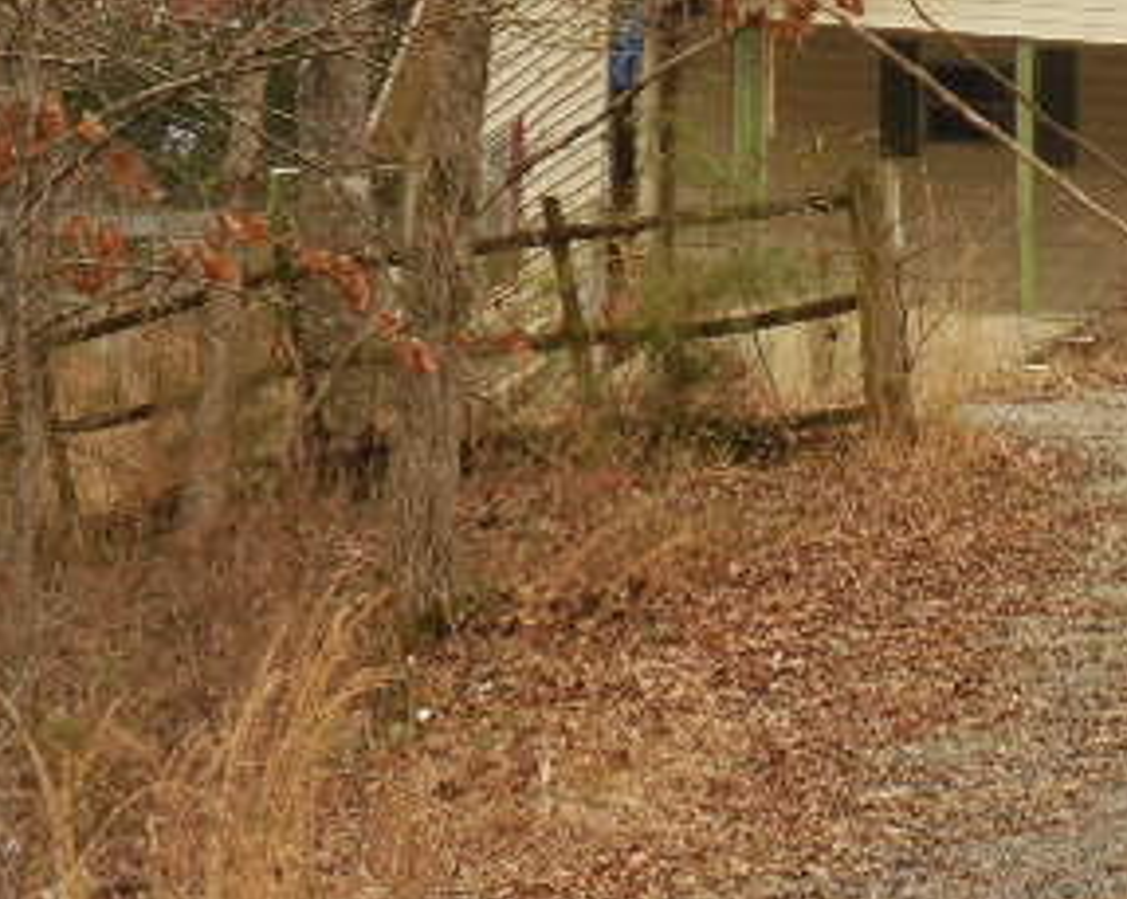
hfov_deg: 4.6
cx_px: 958
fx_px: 14161
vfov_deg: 3.6
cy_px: 185
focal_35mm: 425
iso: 125
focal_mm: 35.1
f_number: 5.6
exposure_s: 1/160
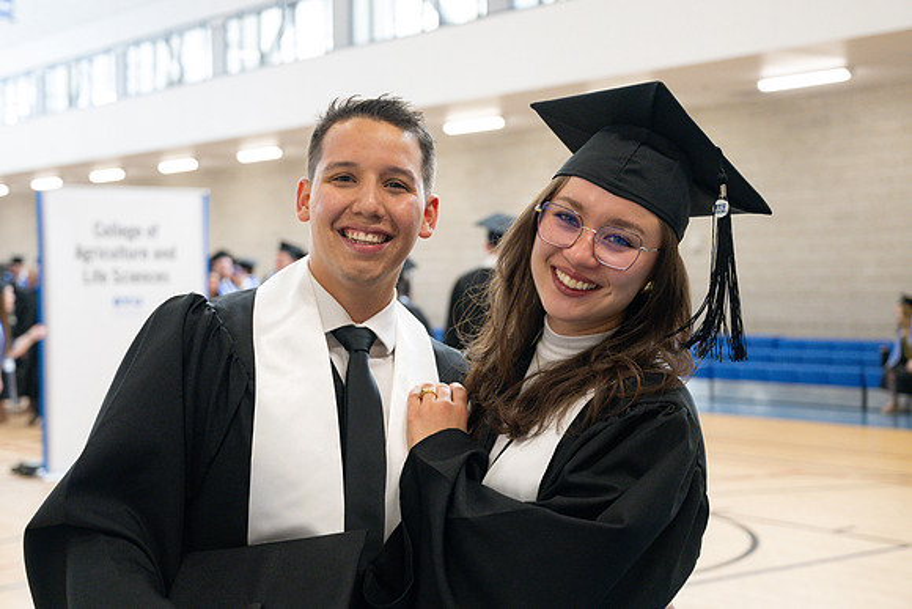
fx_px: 1508
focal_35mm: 59
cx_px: 395
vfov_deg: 22.8
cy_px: 307
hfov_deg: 33.6
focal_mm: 52
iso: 3200
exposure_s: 1/200
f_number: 4
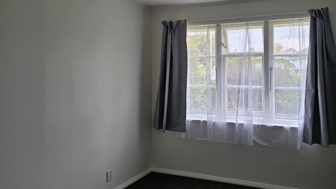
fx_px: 294
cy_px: 68
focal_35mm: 33
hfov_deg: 58.8
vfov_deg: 35.4
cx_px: 208
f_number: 1.7
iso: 100
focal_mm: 6.3
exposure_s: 1/207
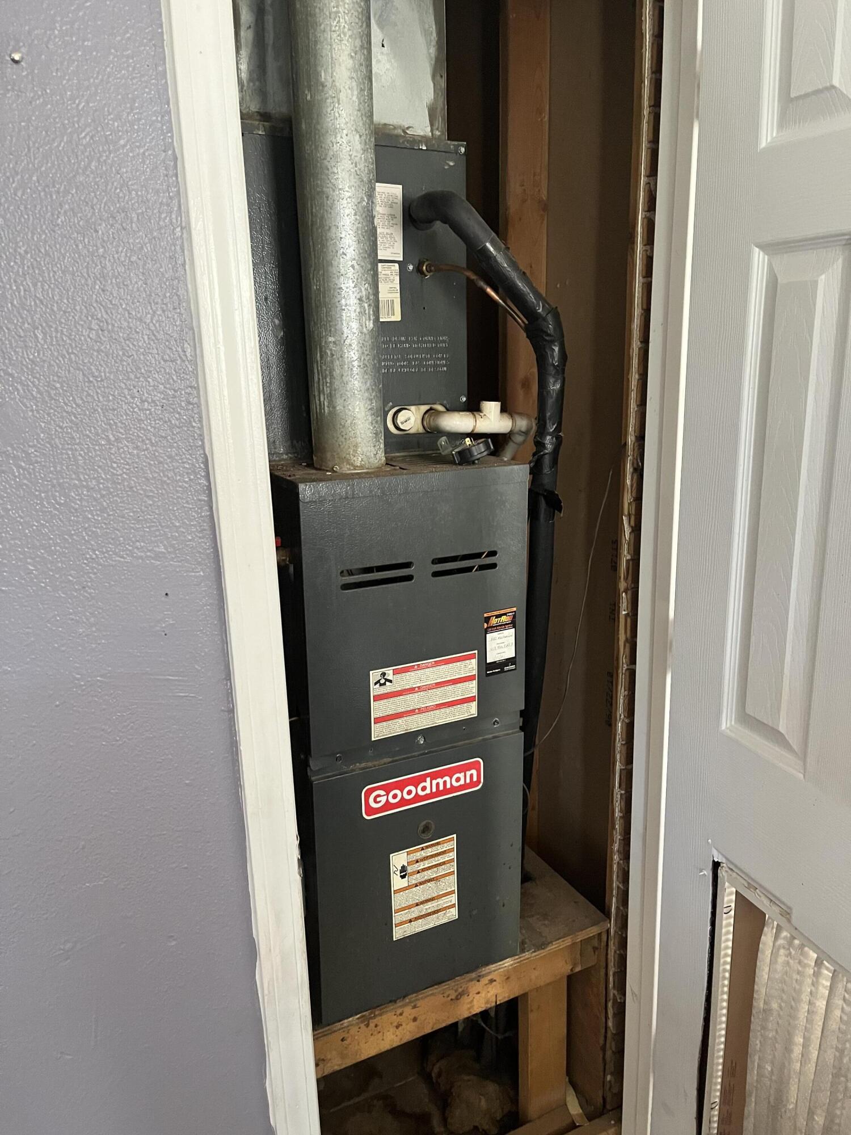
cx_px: 426
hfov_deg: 53.1
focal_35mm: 26
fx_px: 852
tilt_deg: -14.8
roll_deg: +2.4
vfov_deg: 67.3
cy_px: 568
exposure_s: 1/60
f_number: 1.6
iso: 500
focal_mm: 5.1
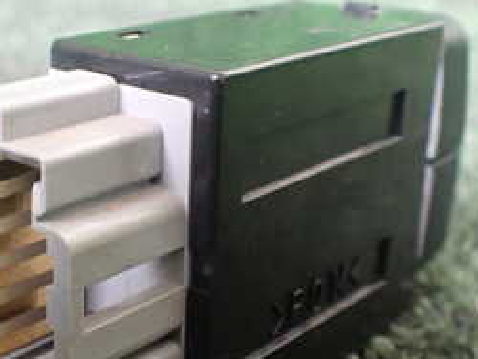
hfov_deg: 27.0
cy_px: 181
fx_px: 995
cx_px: 191
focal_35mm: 72
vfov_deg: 20.5
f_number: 2.3
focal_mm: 5.4
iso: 800
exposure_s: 1/100
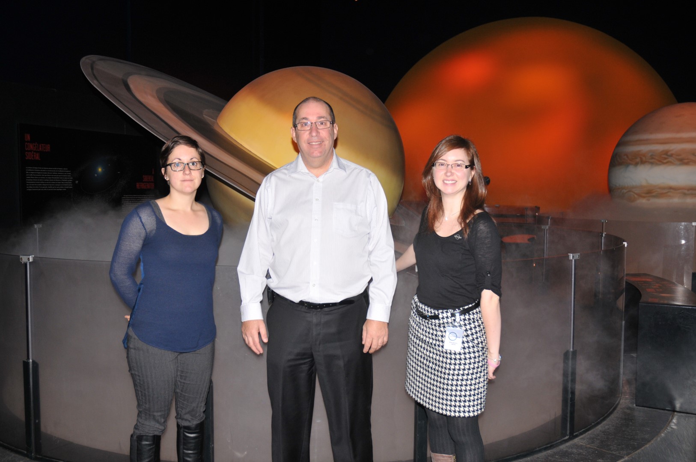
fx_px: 695
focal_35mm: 36
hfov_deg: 53.2
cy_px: 231
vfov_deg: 36.8
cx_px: 348
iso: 400
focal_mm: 24
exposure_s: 1/60
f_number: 4
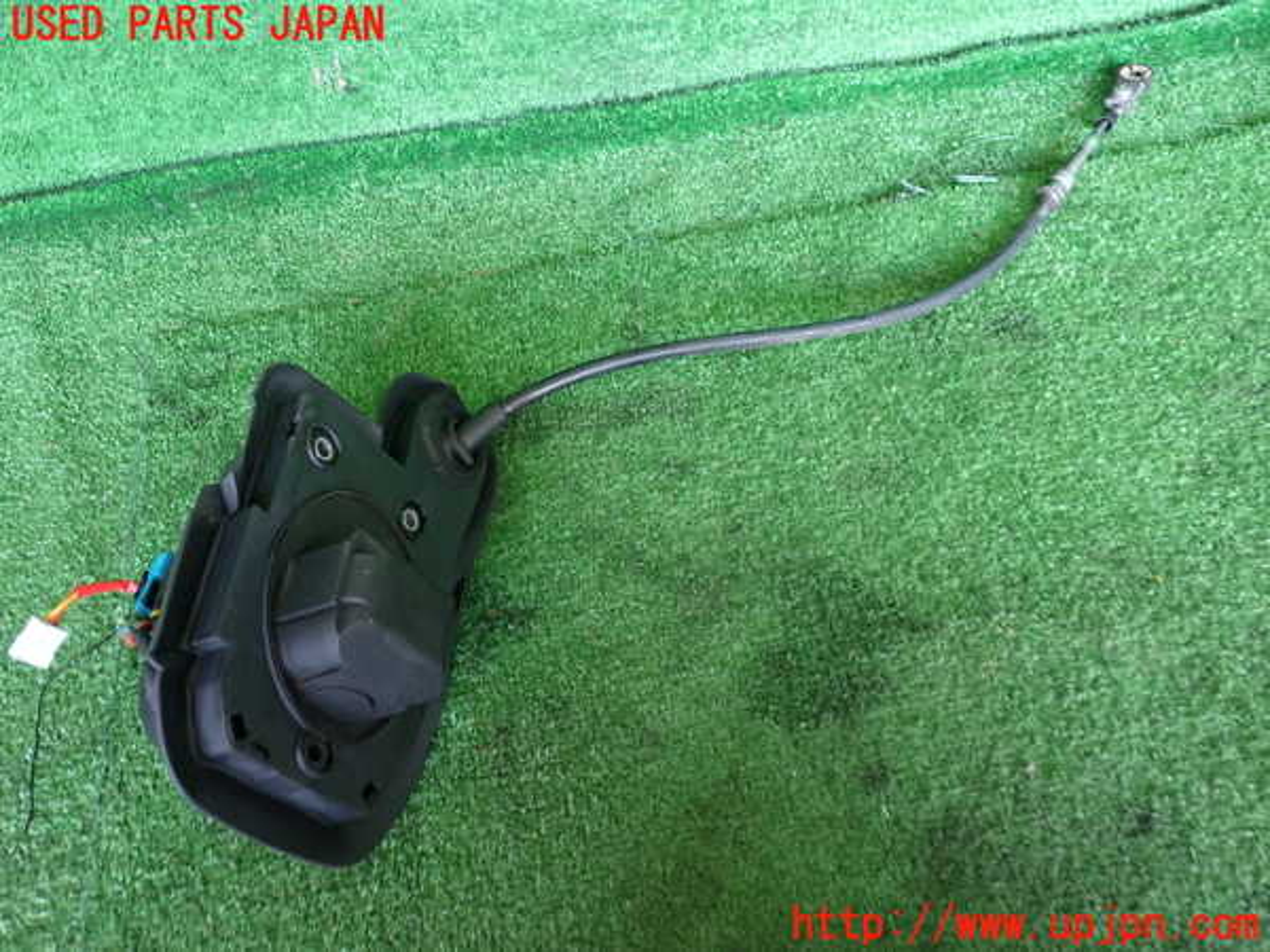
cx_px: 635
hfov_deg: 60.0
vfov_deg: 46.8
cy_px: 476
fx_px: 1101
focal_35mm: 30
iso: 250
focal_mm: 5.4
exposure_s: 1/30
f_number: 2.3
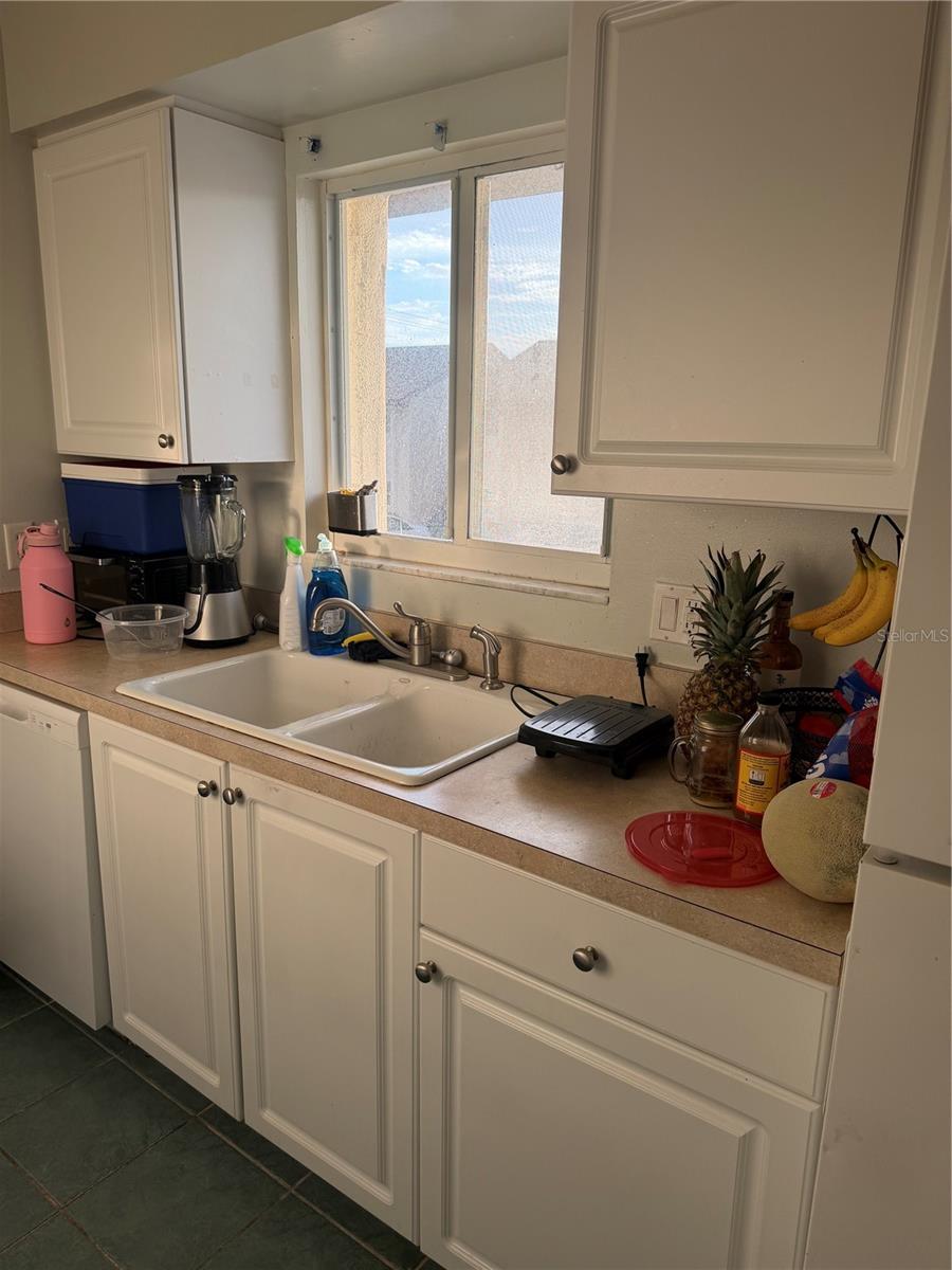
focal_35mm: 24
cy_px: 635
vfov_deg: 71.6
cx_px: 476
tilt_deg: -13.3
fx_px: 880
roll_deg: -2.2
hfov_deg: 56.8
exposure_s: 1/221
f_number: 1.78
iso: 80
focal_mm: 6.76
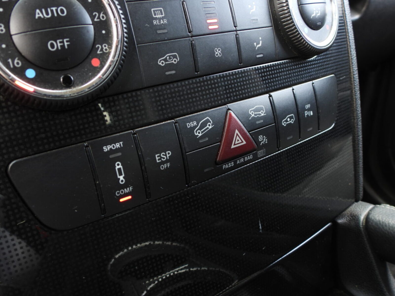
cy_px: 148
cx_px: 198
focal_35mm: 32
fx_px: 365
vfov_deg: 44.2
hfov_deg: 56.8
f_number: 3.2
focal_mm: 5.8
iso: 100
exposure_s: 1/30
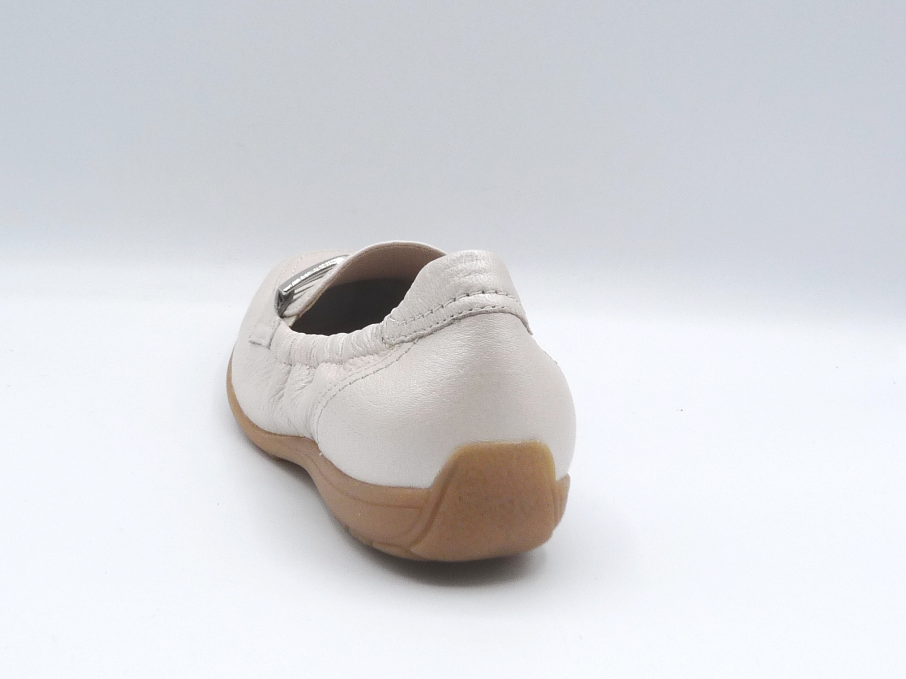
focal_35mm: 49
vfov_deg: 29.7
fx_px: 1282
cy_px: 340
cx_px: 453
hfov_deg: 38.9
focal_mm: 4.8
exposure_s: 1/200
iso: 100
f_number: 5.6
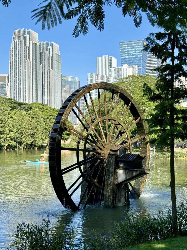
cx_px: 94
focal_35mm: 48
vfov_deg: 39.7
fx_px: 346
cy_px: 125
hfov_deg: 30.3
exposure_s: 1/1011
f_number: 1.78
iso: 64
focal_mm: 6.76
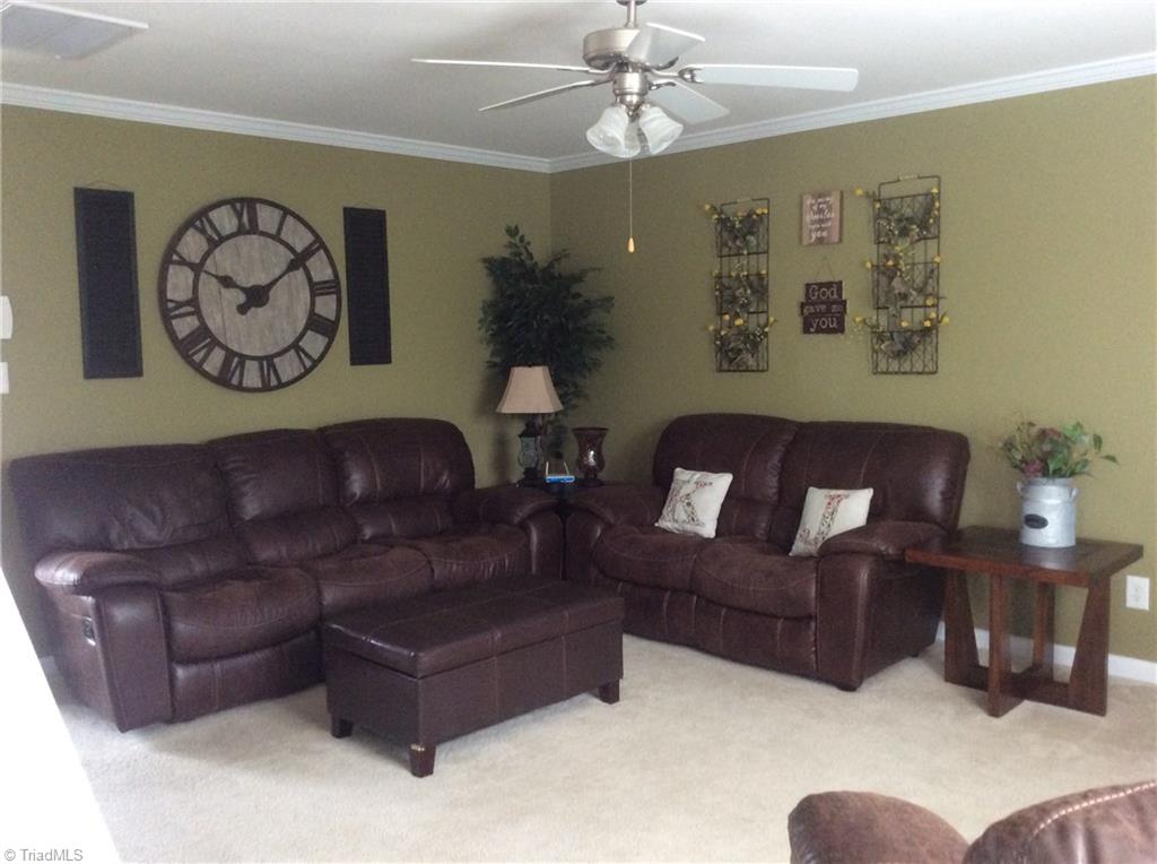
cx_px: 578
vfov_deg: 44.0
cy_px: 432
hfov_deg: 56.9
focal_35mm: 32
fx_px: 1068
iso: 200
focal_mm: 3.3
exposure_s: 1/24
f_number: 2.4
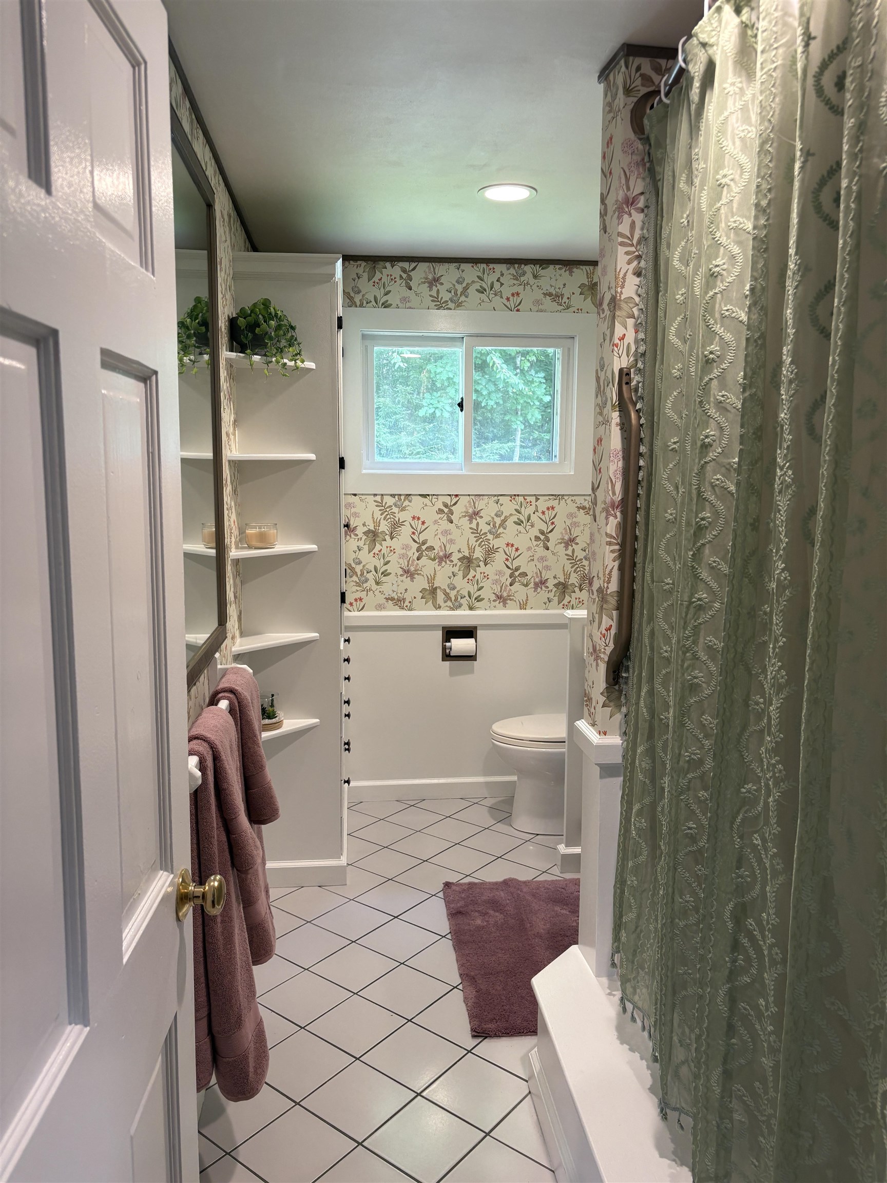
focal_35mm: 26
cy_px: 592
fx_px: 888
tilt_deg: -7.4
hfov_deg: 53.1
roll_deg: -0.1
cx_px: 444
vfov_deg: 67.3
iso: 80
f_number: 1.6
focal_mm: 5.96
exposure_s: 1/60
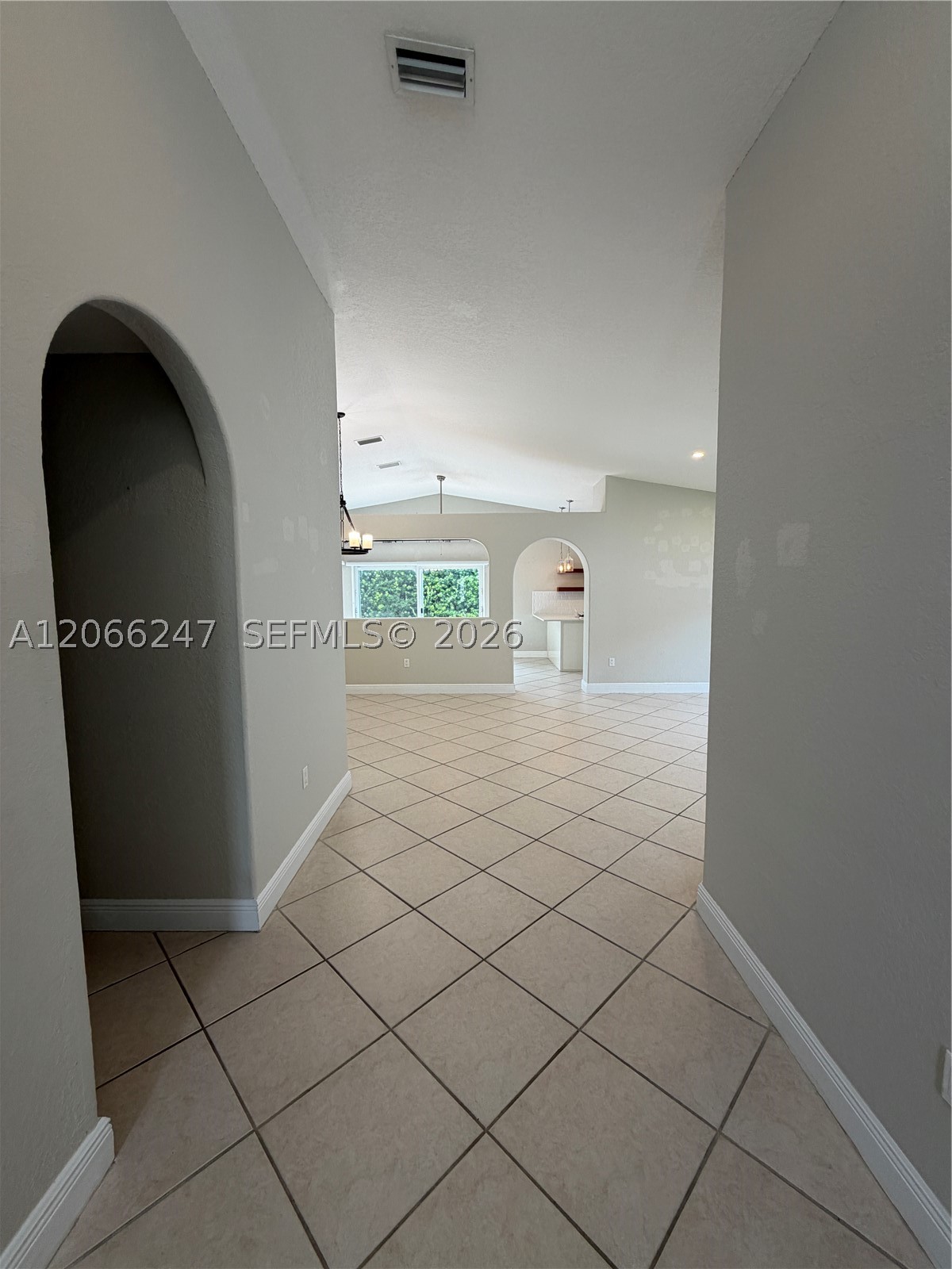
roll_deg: +0.0
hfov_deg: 85.7
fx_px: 513
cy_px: 634
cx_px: 476
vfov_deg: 102.1
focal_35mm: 14
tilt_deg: -5.5
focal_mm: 2.22
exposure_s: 1/120
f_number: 2.2
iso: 100
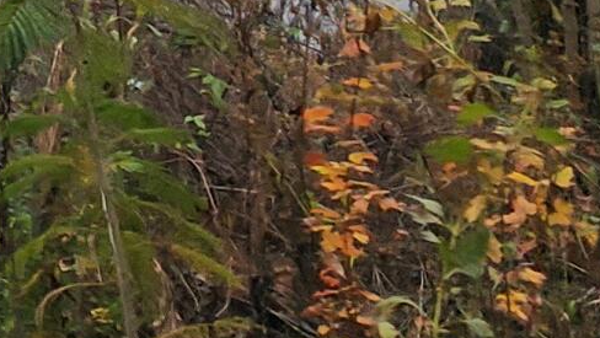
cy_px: -705
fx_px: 1385
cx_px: -433
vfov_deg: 10.0
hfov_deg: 19.4
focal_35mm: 87
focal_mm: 2.2
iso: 50
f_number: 2.2
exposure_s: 1/120
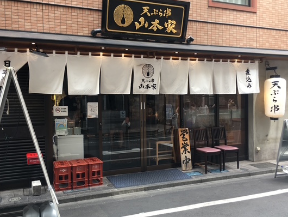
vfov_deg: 40.7
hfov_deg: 52.6
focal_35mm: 35
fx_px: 291
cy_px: 113
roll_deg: +0.0
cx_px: 142
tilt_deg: -2.3
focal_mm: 4.15
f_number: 2.2
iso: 25
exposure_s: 1/60
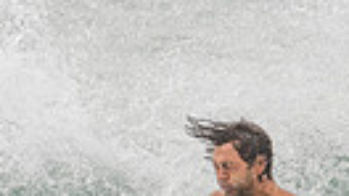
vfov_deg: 0.5
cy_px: 293
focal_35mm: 2310
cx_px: 222
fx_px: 21360
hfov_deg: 0.9
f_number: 5.6
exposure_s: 1/2000
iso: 360
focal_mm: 500
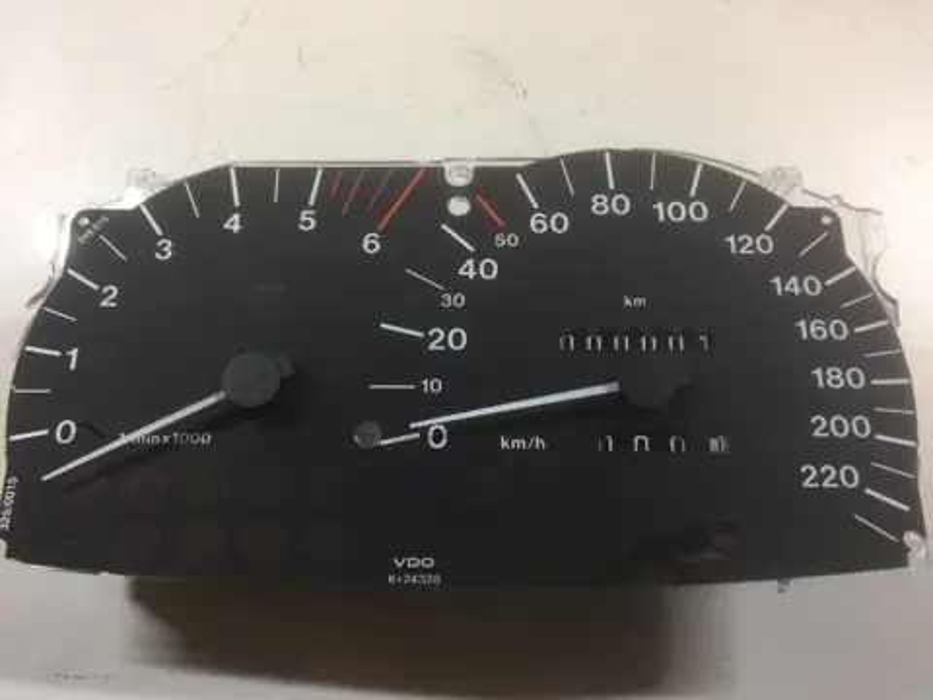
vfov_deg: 48.2
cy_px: 350
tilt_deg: -75.0
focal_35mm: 29
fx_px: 782
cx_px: 466
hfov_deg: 61.7
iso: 125
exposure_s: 1/33
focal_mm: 4.15
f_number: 2.2
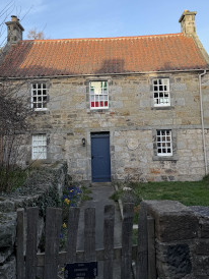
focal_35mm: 35
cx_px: 101
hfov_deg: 40.8
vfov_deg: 52.0
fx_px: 281
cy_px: 104
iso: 80
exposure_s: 1/1174
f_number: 1.78
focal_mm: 6.76
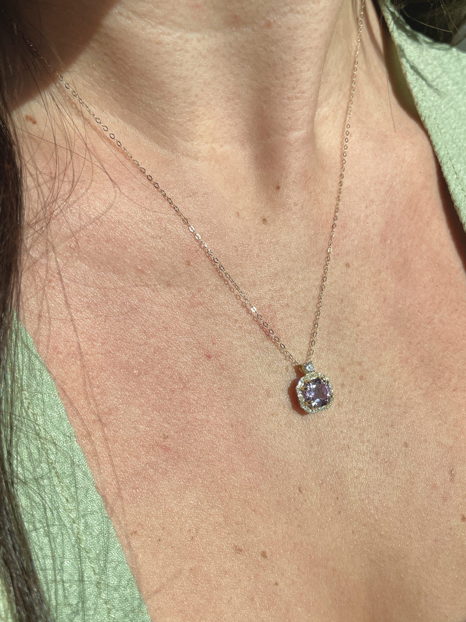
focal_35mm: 26
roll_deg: -1.4
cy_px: 311
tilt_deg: -33.1
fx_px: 467
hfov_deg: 53.1
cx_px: 233
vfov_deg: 67.3
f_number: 1.6
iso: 32
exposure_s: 1/1667
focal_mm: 4.2
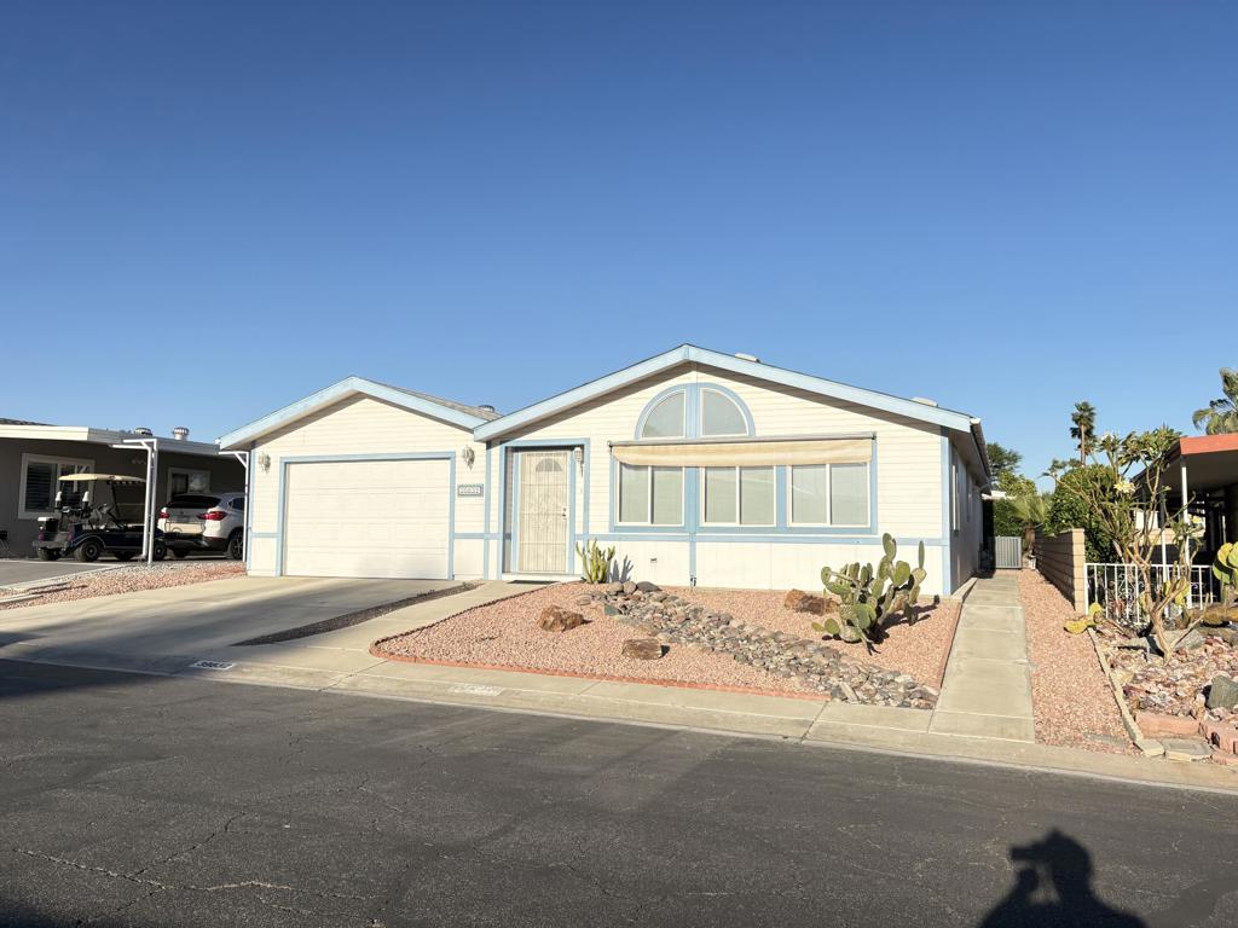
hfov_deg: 67.3
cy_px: 464
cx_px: 619
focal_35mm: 26
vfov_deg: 53.1
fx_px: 930
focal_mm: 5.96
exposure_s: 1/3125
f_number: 1.6
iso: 50
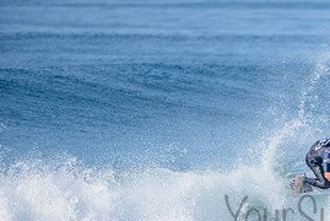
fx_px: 9883
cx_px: 351
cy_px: 203
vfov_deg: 1.3
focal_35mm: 1077
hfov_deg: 1.9
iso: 280
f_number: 5.6
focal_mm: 500
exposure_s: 1/2500
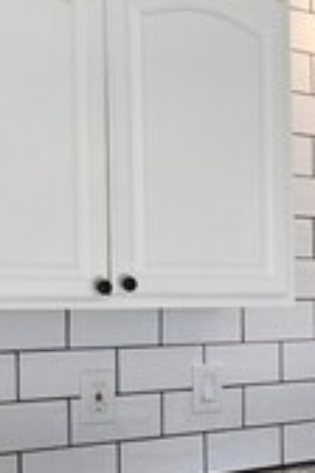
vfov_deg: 21.3
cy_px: 329
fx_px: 1247
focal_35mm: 95
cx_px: 806
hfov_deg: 11.4
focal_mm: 5.4
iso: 50
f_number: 1.8
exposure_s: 1/120
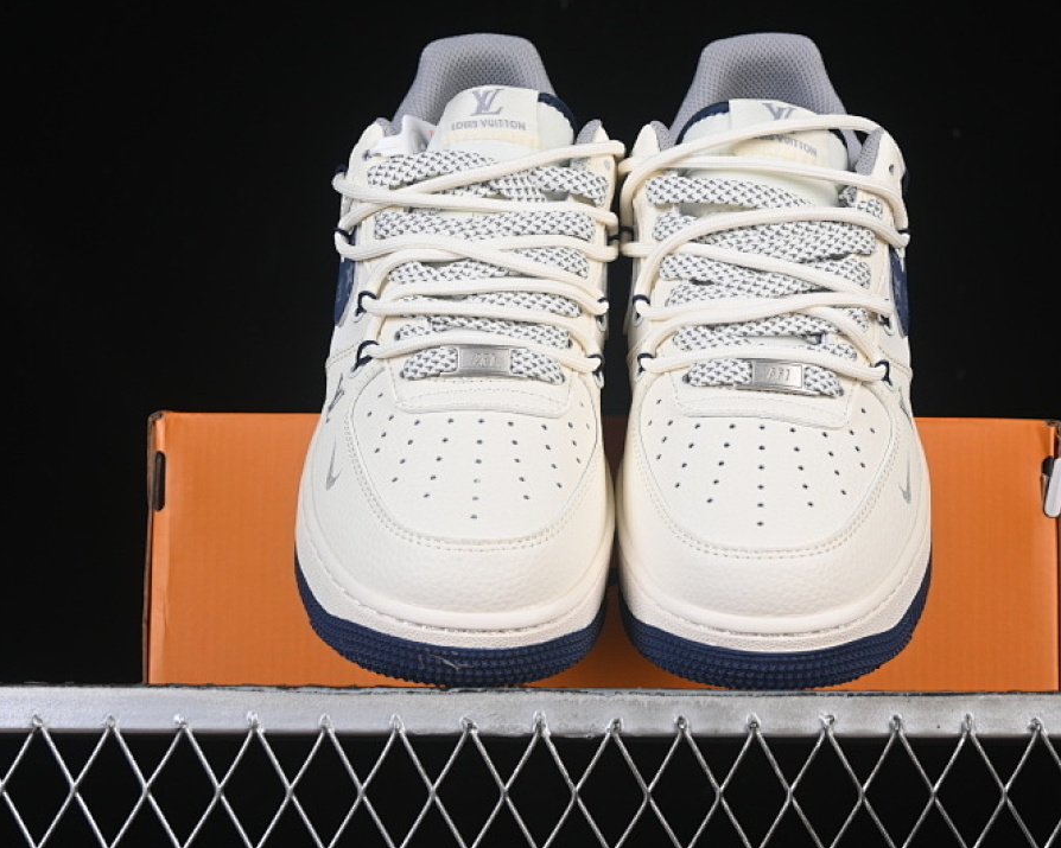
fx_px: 2669
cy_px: 425
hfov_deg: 22.5
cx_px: 601
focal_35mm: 85
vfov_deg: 18.1
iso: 160
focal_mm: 50
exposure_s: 1/100
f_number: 8
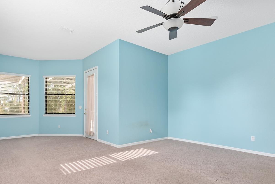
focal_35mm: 20
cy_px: 111
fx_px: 156
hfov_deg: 82.7
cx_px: 128
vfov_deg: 60.4
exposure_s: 1/13
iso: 250
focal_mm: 15.3
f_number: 7.1
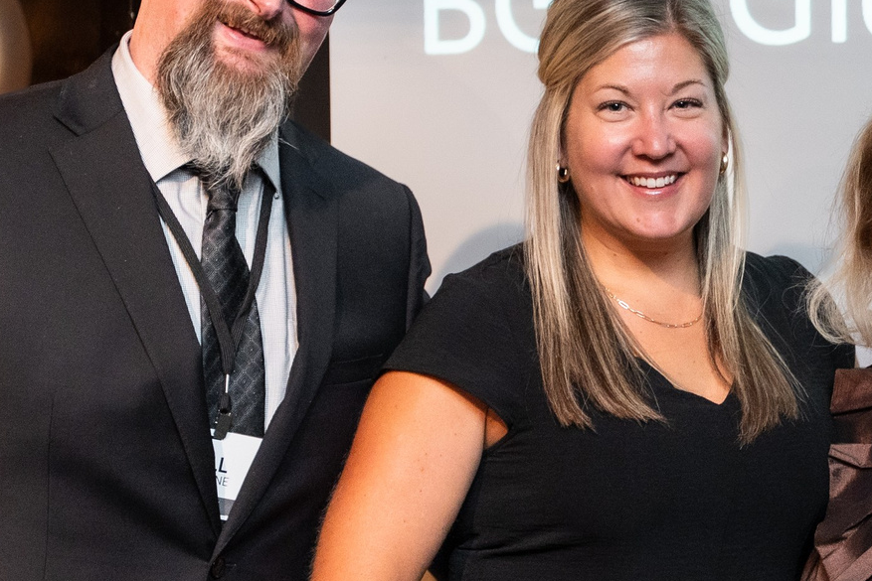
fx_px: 4094
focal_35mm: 169
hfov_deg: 12.1
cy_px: 424
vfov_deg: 8.1
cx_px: 798
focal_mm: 49.9
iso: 1250
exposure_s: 1/125
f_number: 2.8
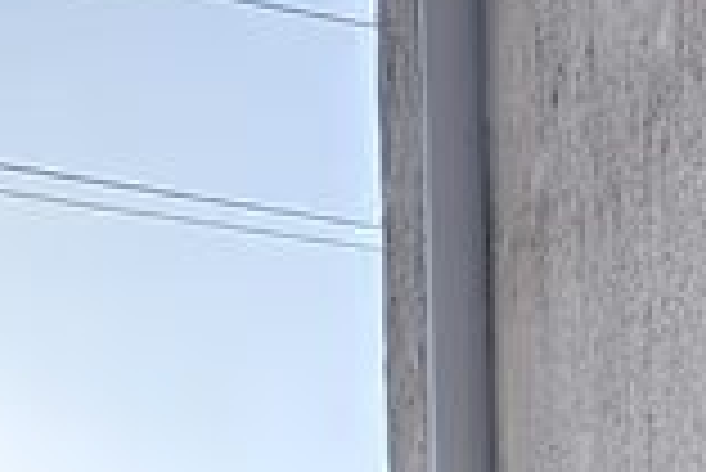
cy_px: 3005
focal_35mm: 208
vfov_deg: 4.5
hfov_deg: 9.5
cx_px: 1183
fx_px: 4083
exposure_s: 1/390
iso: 50
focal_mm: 5.4
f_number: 1.8
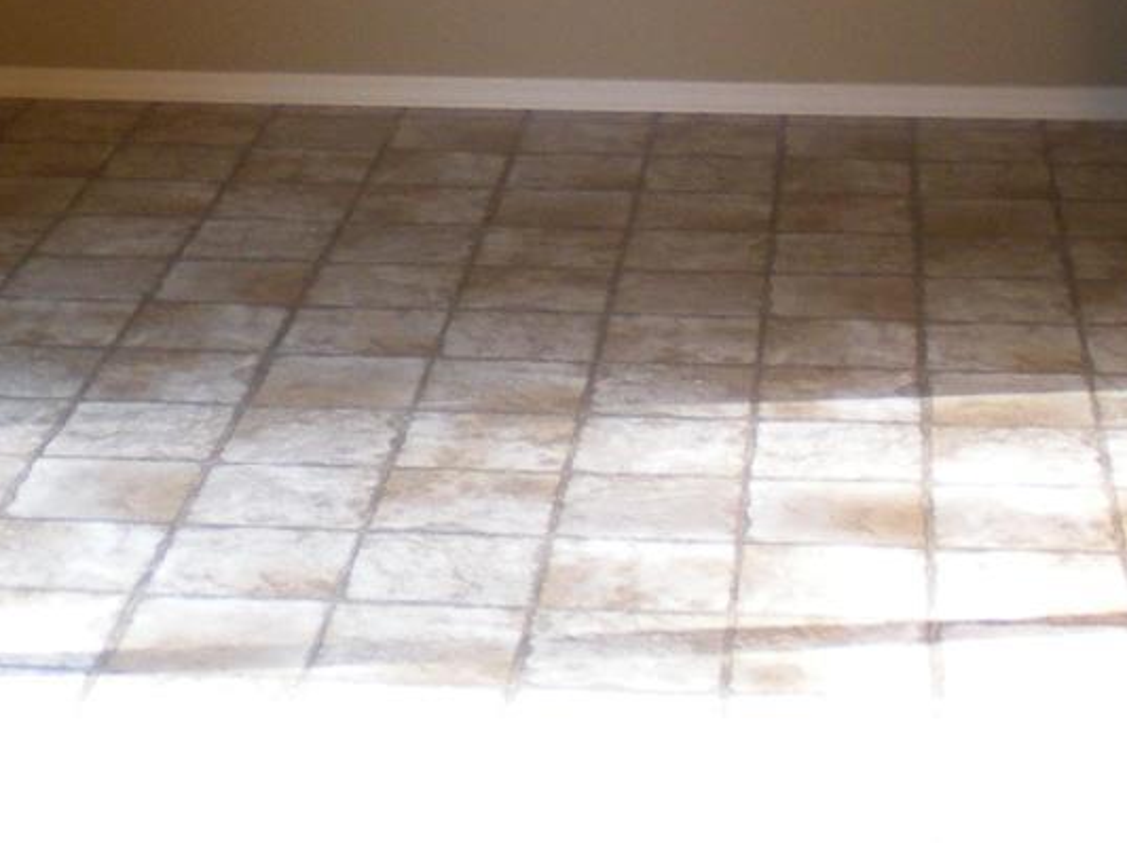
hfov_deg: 18.4
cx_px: 569
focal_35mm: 107
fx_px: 3481
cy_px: -224
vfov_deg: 13.4
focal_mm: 6.3
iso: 136
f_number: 3.1
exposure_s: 1/88.6
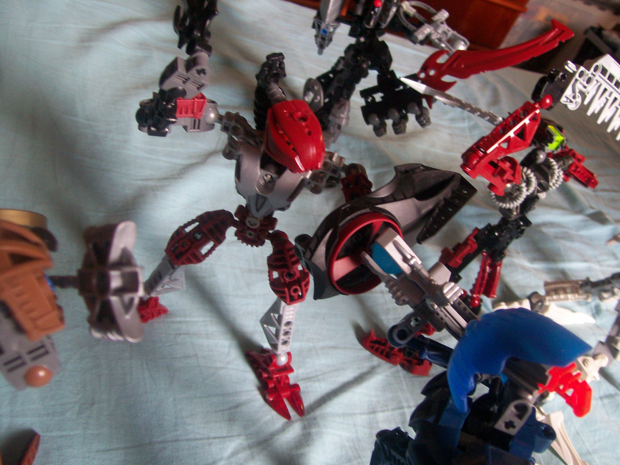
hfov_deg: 51.4
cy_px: 232
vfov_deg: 39.7
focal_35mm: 36
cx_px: 310
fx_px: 645
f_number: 2.7
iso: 115
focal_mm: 6
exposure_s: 1/32
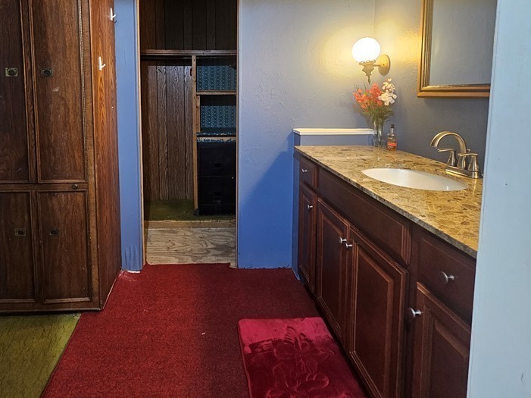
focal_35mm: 19
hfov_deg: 83.3
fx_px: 291
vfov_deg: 66.3
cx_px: 205
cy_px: 124
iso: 320
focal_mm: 2.2
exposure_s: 1/30
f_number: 2.2
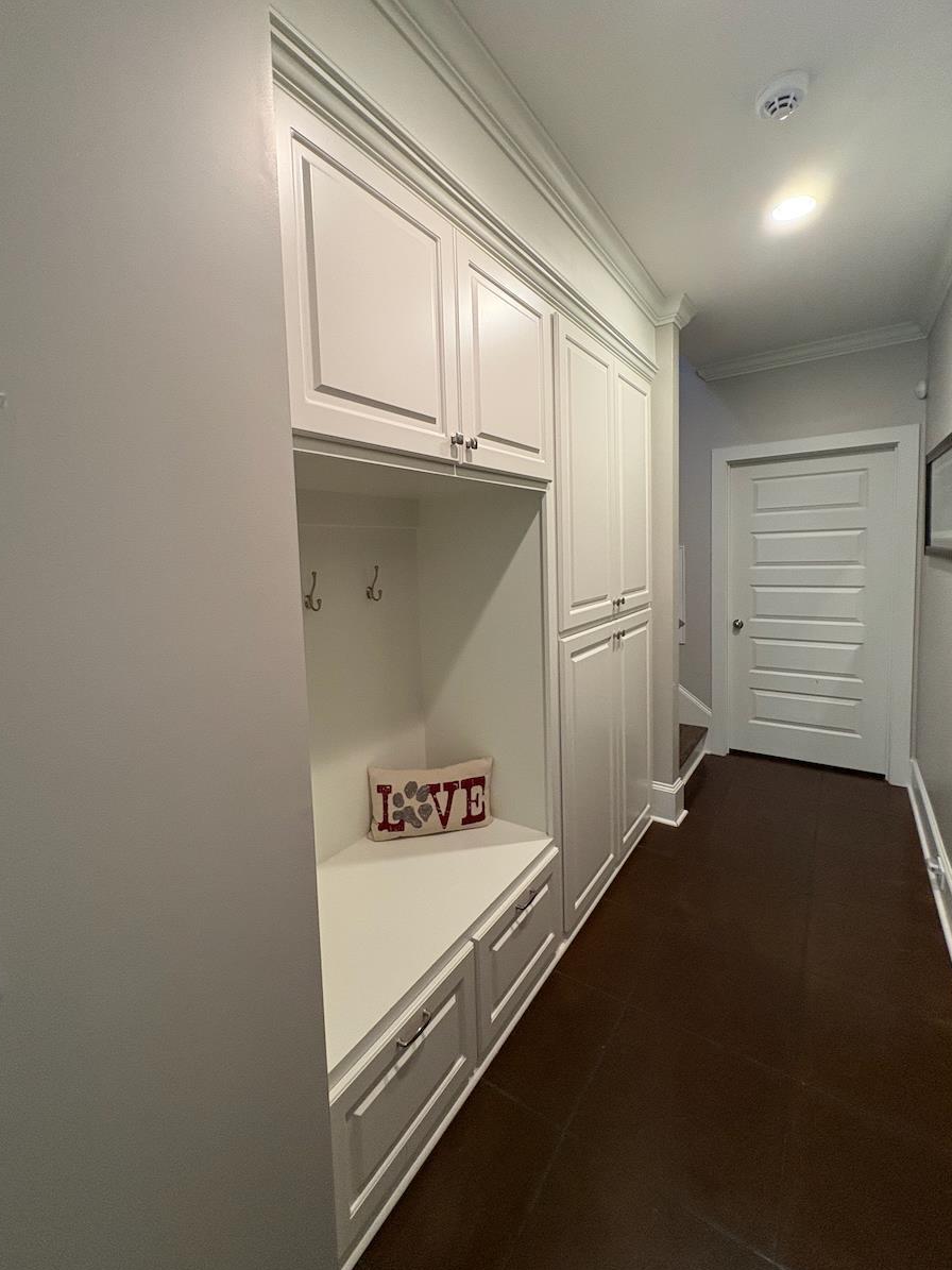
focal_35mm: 15
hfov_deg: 81.7
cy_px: 594
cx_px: 468
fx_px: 550
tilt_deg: -3.1
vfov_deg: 98.0
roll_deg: +1.0
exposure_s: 1/60
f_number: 2.2
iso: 320
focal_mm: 2.22
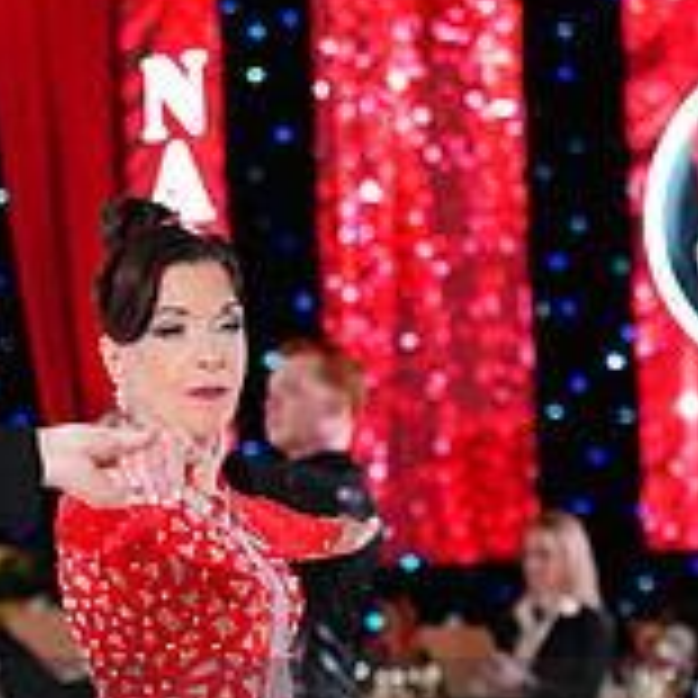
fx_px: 5064
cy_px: 811
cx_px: 25
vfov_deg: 7.8
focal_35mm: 222
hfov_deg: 7.9
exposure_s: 1/400
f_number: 2.8
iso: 2500
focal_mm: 70
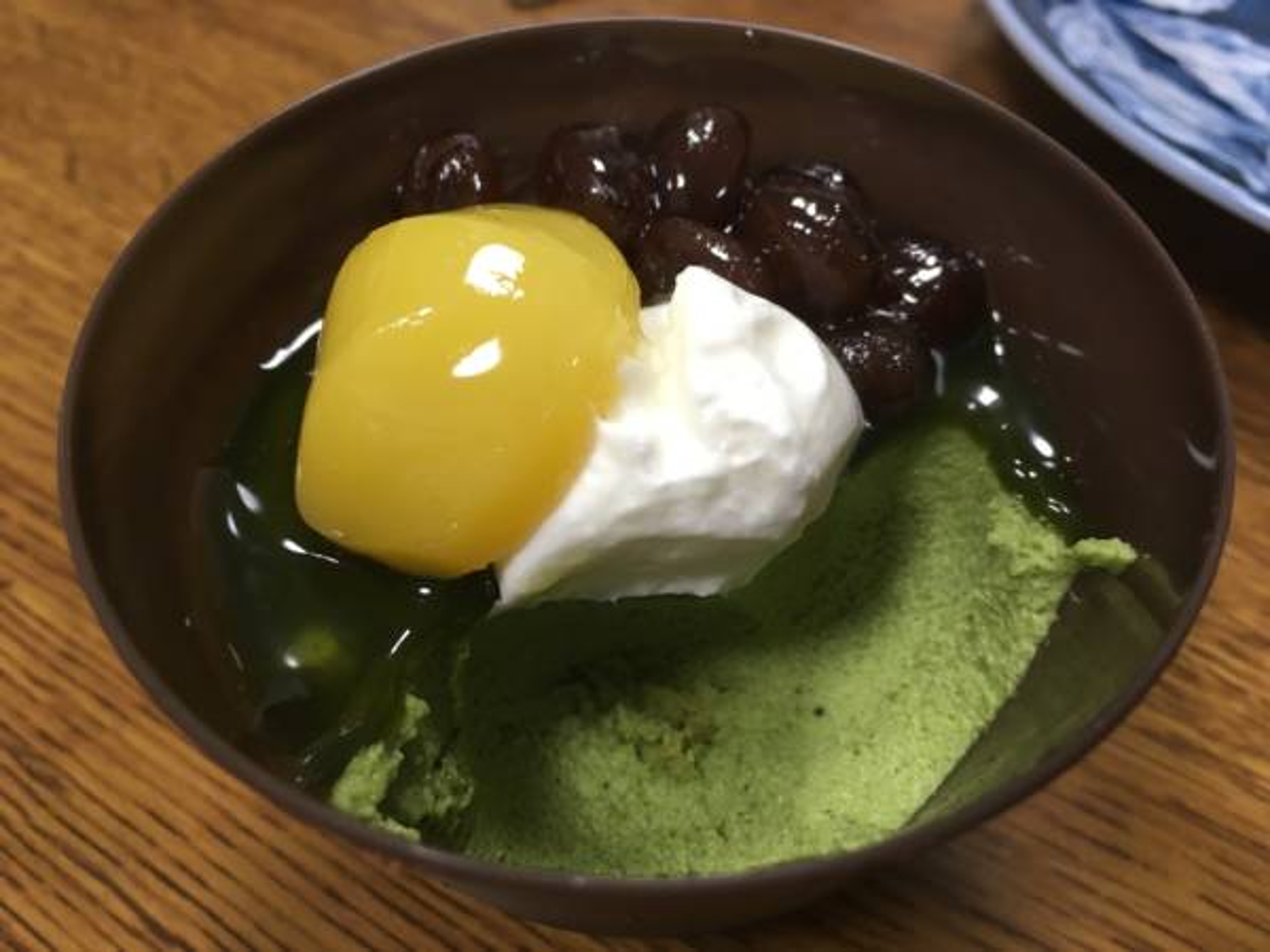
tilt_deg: -51.2
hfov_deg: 61.7
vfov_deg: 48.2
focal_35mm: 29
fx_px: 1064
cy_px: 476
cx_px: 635
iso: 80
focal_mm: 4.15
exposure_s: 1/30
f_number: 2.2
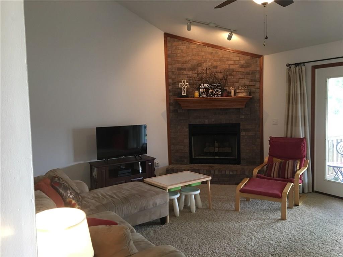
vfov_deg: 48.2
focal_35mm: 29
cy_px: 128
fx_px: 287
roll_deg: +1.3
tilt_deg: -3.2
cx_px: 172
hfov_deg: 61.7
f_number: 2.2
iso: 80
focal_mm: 4.15
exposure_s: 1/15
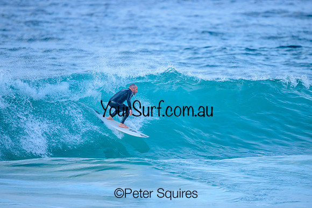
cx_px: 156
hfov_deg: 2.6
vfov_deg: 1.7
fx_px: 6935
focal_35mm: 800
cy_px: 104
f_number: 6.3
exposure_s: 1/2000
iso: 2800
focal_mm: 800
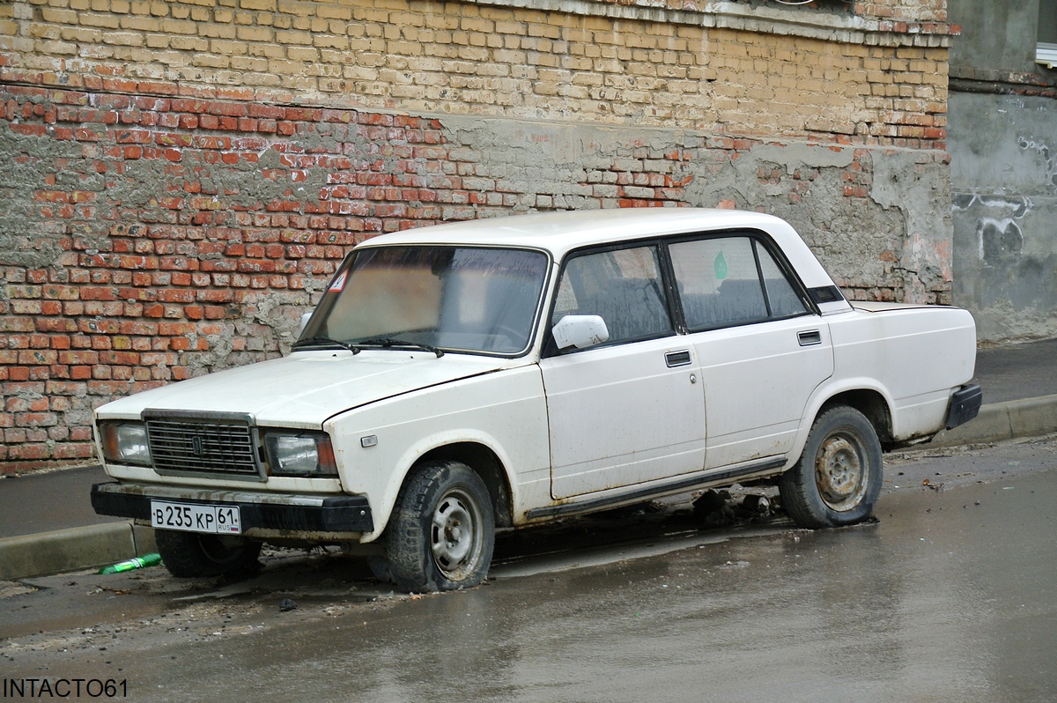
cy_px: 352
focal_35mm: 128
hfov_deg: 16.0
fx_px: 3755
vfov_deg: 10.7
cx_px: 528
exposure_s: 1/125
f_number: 4
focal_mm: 47.5
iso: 100
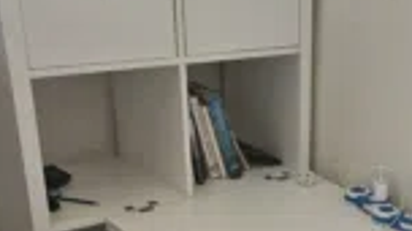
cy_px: 239
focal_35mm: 66
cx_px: 377
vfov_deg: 17.7
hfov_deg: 30.4
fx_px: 720
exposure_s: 1/50
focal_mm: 5.4
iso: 640
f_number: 1.8
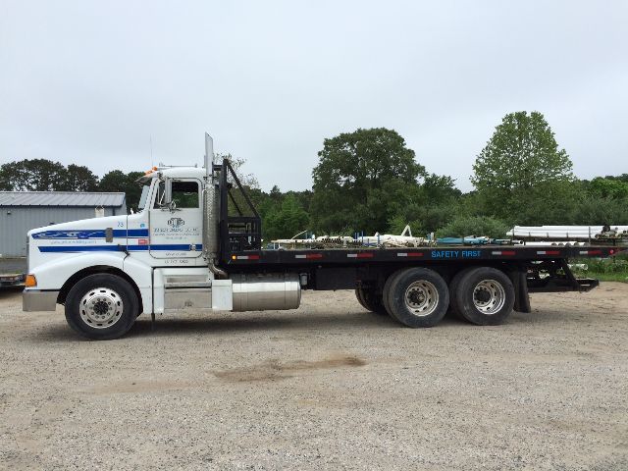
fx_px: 526
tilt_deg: -1.0
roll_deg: +1.5
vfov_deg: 48.2
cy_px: 236
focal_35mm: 29
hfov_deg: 61.7
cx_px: 314
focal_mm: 4.15
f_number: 2.2
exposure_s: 1/554
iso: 32
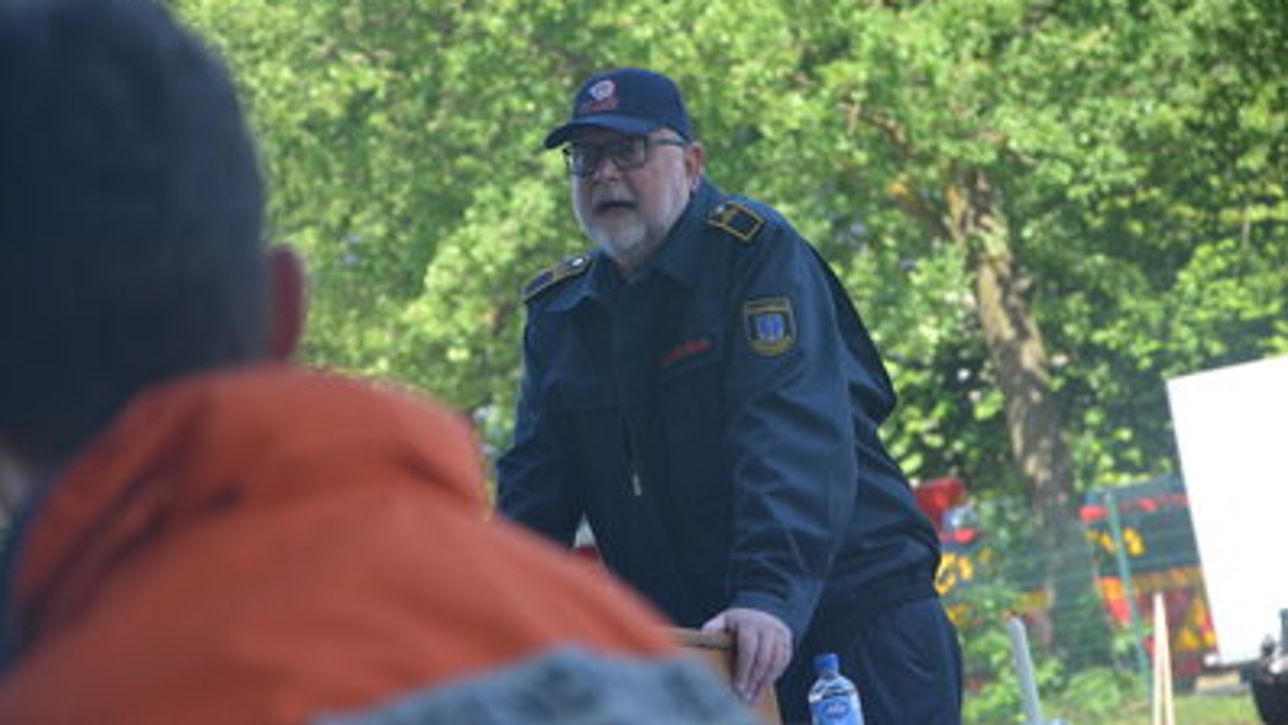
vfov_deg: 7.3
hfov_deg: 13.0
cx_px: 644
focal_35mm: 166
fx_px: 5654
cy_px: 406
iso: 200
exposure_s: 1/125
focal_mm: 105
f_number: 5.6
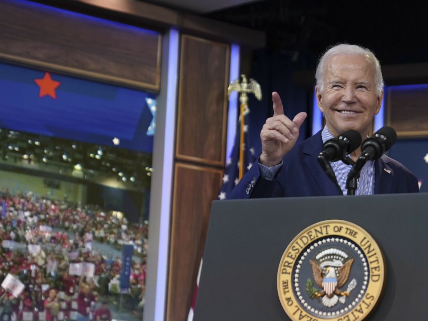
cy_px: 214
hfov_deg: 15.7
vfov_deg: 11.9
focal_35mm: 124
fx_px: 1533
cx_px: 368
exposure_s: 1/250
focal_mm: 70
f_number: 3.5
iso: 1600
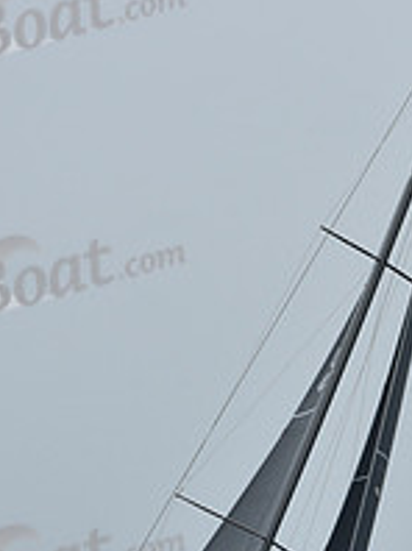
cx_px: 330
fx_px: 4485
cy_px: 401
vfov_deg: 7.0
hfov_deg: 5.3
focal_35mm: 282
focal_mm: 100
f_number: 10
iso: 320
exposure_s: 1/1000
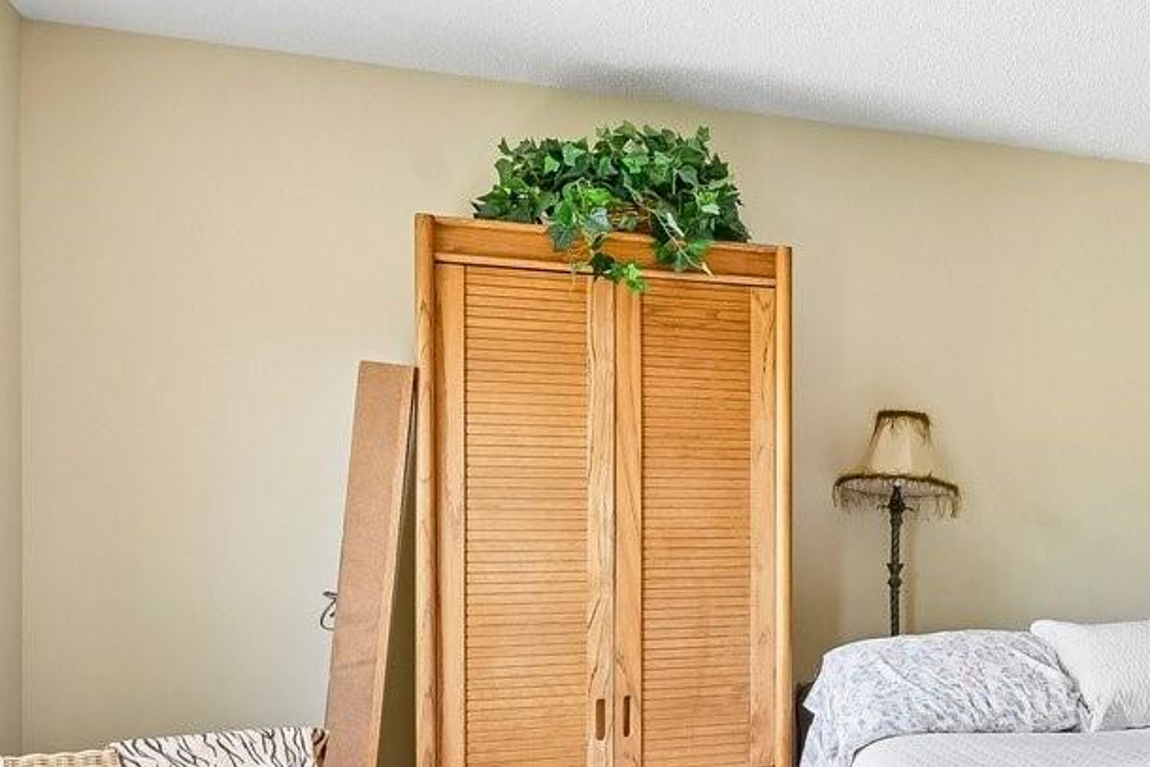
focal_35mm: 47
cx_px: 1408
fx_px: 1502
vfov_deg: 28.4
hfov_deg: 33.4
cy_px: 530
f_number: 8
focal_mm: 14
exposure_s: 1/15
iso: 200
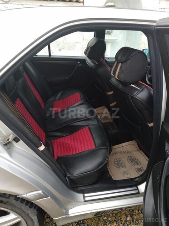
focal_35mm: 26
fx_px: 169
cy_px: 113
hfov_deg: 53.1
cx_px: 84
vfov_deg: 67.3
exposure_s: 1/100
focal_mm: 3.83
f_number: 2.2
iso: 125
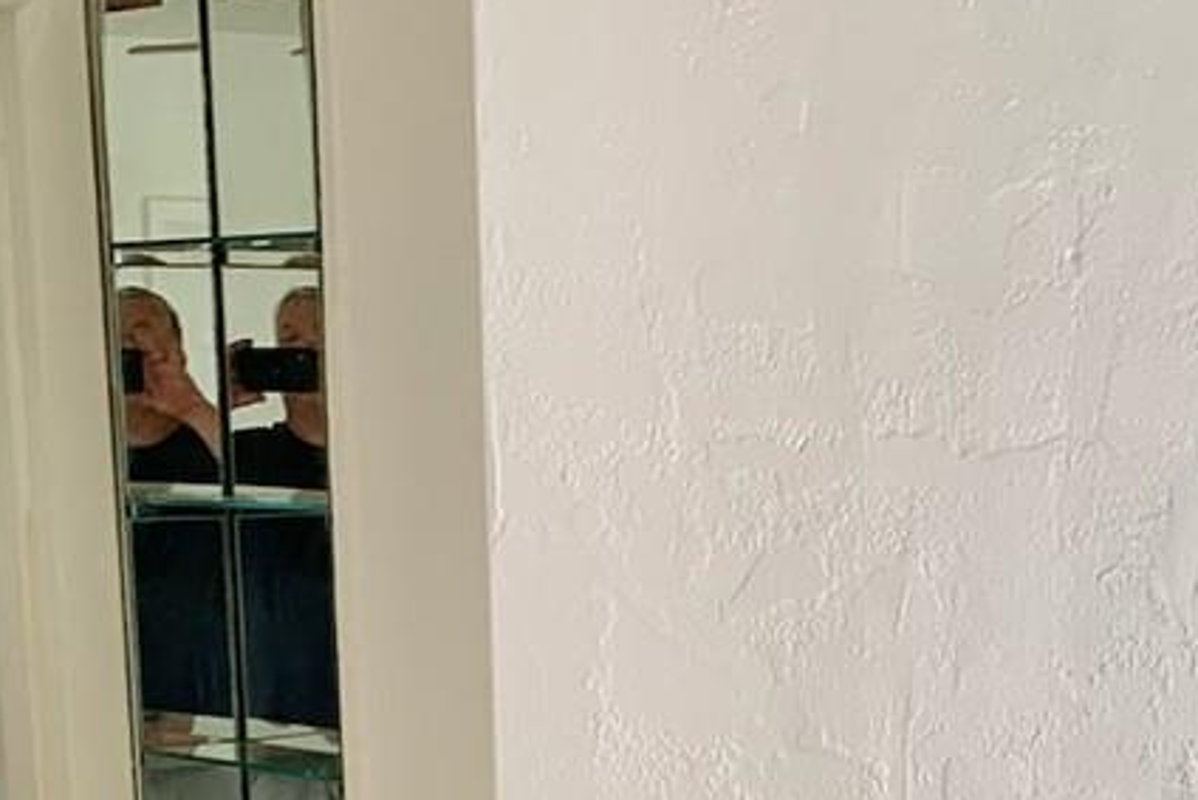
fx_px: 3395
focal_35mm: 102
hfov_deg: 19.8
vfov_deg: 12.9
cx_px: 913
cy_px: 1119
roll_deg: +0.2
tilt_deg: -11.6
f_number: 1.8
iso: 32
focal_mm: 4.25
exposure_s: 1/122
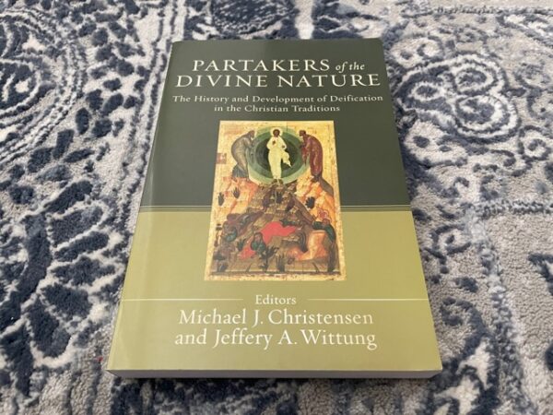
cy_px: 208
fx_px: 415
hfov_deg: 67.3
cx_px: 276
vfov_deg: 53.1
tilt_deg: -59.5
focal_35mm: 26
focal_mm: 4.2
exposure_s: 1/60
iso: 400
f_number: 1.6
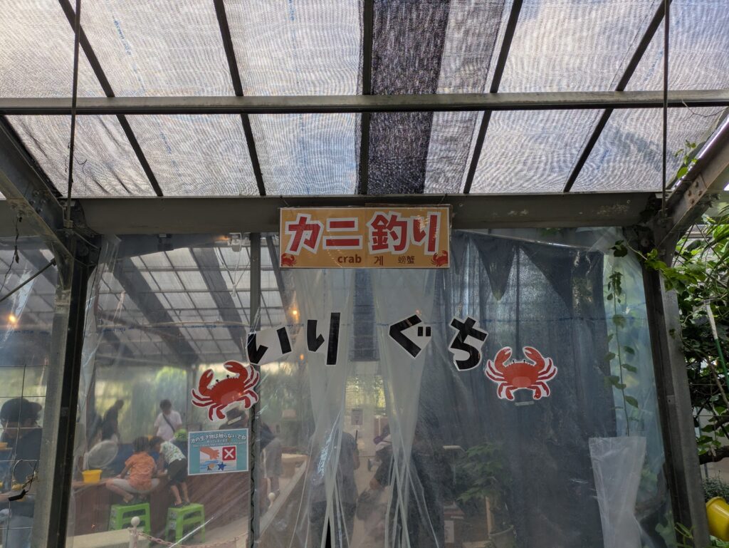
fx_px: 527
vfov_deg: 54.9
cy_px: 274
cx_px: 364
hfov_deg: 69.4
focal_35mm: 25
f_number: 1.89
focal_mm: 5.43
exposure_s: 1/273
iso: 57
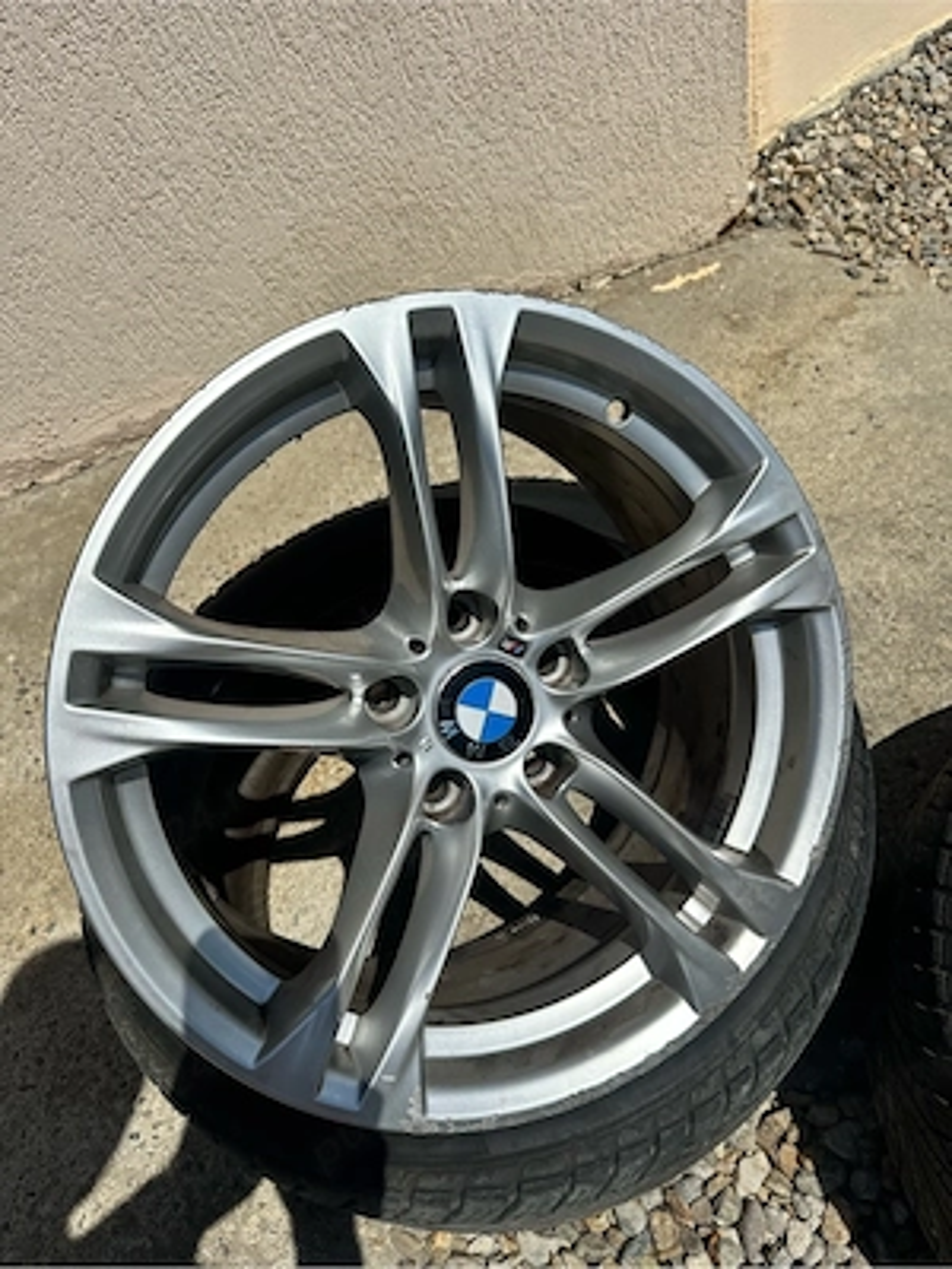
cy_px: 634
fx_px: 880
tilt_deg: -49.2
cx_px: 476
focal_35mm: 24
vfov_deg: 71.6
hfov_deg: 56.8
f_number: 1.78
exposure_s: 1/13699
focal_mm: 6.86
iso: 80
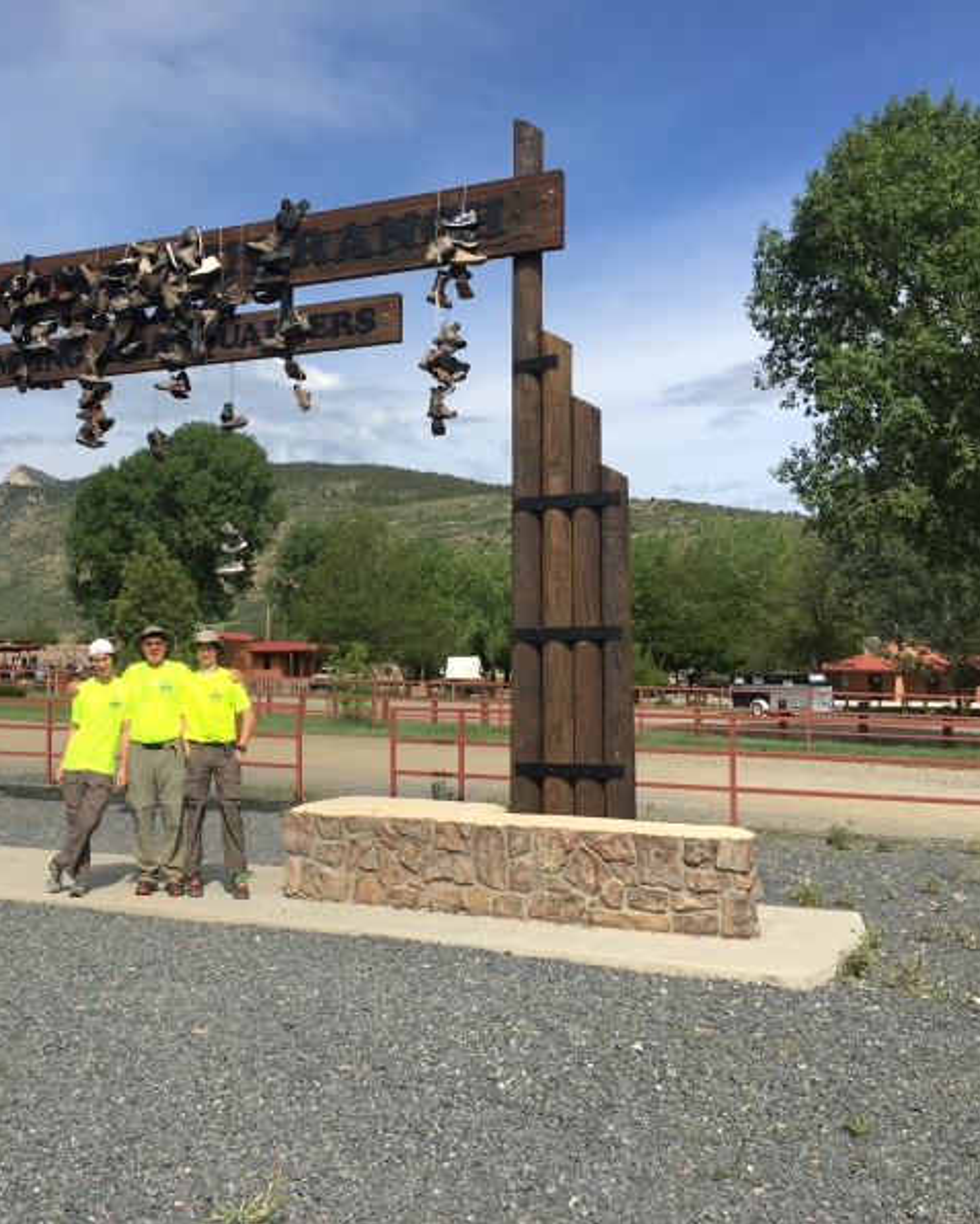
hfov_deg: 38.1
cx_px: 240
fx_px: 1377
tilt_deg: +2.1
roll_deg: +0.6
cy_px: 612
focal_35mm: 38
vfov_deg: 47.9
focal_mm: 4.15
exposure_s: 1/1923
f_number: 2.2
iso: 25
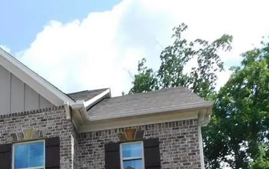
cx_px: 4
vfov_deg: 20.2
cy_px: 231
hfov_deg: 32.5
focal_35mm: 58
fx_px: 425
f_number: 3
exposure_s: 1/1000
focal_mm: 4
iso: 125
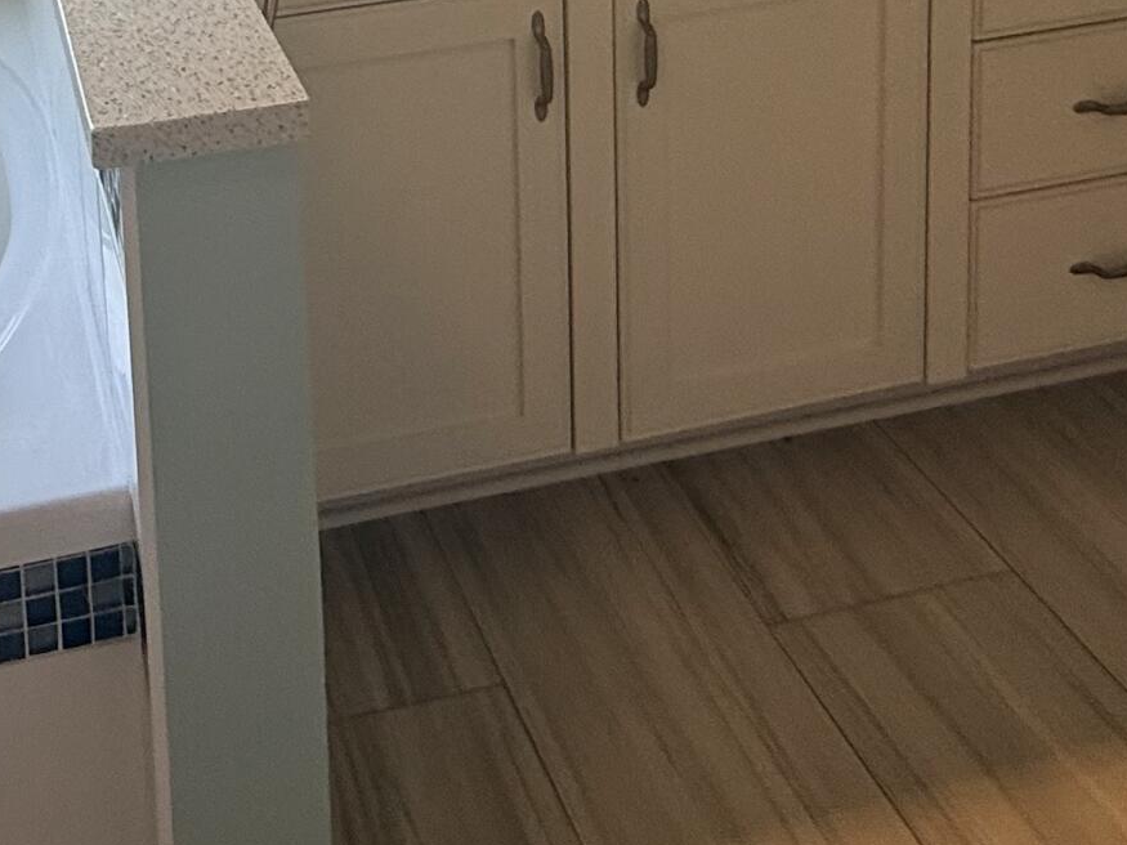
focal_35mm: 48
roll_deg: +3.8
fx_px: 1563
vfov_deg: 23.8
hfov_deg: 37.9
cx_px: 189
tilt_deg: -7.4
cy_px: -432
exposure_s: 1/120
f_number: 2.2
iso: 80
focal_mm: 2.22
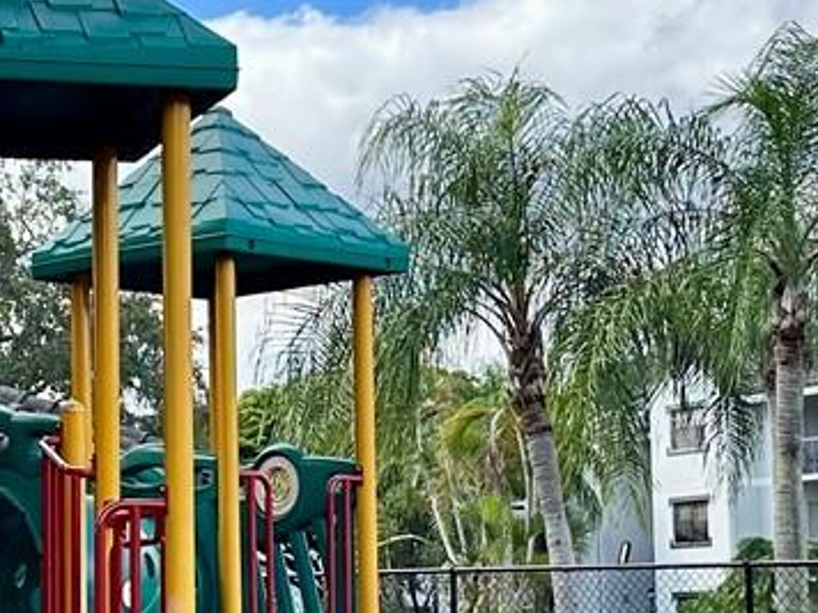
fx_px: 2552
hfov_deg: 18.1
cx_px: 165
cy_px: 441
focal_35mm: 108
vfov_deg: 13.7
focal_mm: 6.86
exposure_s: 1/2809
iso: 80
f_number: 1.78
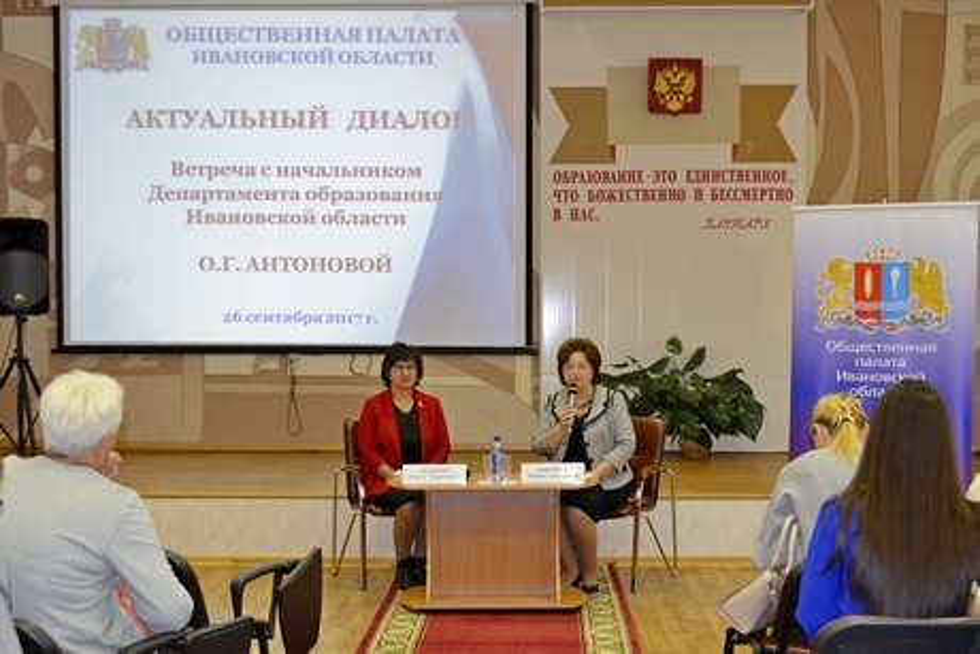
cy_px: 327
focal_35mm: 48
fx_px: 1307
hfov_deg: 41.1
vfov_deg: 28.1
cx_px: 490
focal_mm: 32
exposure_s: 1/60
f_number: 4.8
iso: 1600
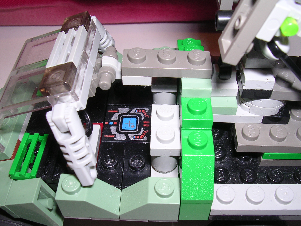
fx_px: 330
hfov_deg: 49.0
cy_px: 113
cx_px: 150
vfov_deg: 37.7
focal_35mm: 38
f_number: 5.6
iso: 100
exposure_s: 1/60.1
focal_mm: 5.8
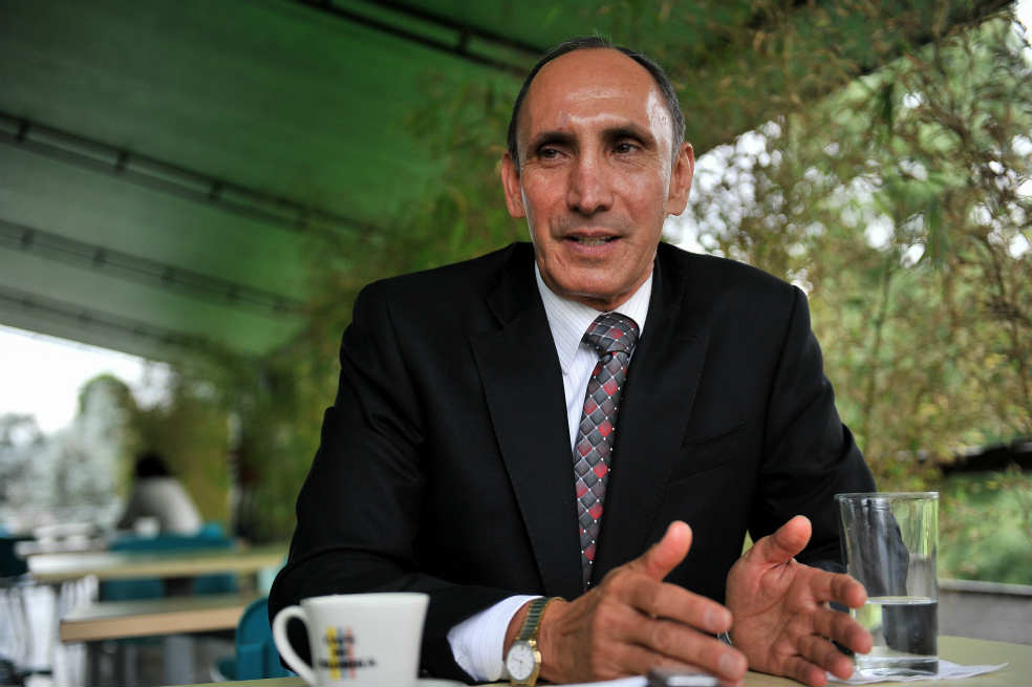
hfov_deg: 41.1
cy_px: 344
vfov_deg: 28.0
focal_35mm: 48
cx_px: 516
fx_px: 1375
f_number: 2.8
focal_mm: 48
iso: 640
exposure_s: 1/1600
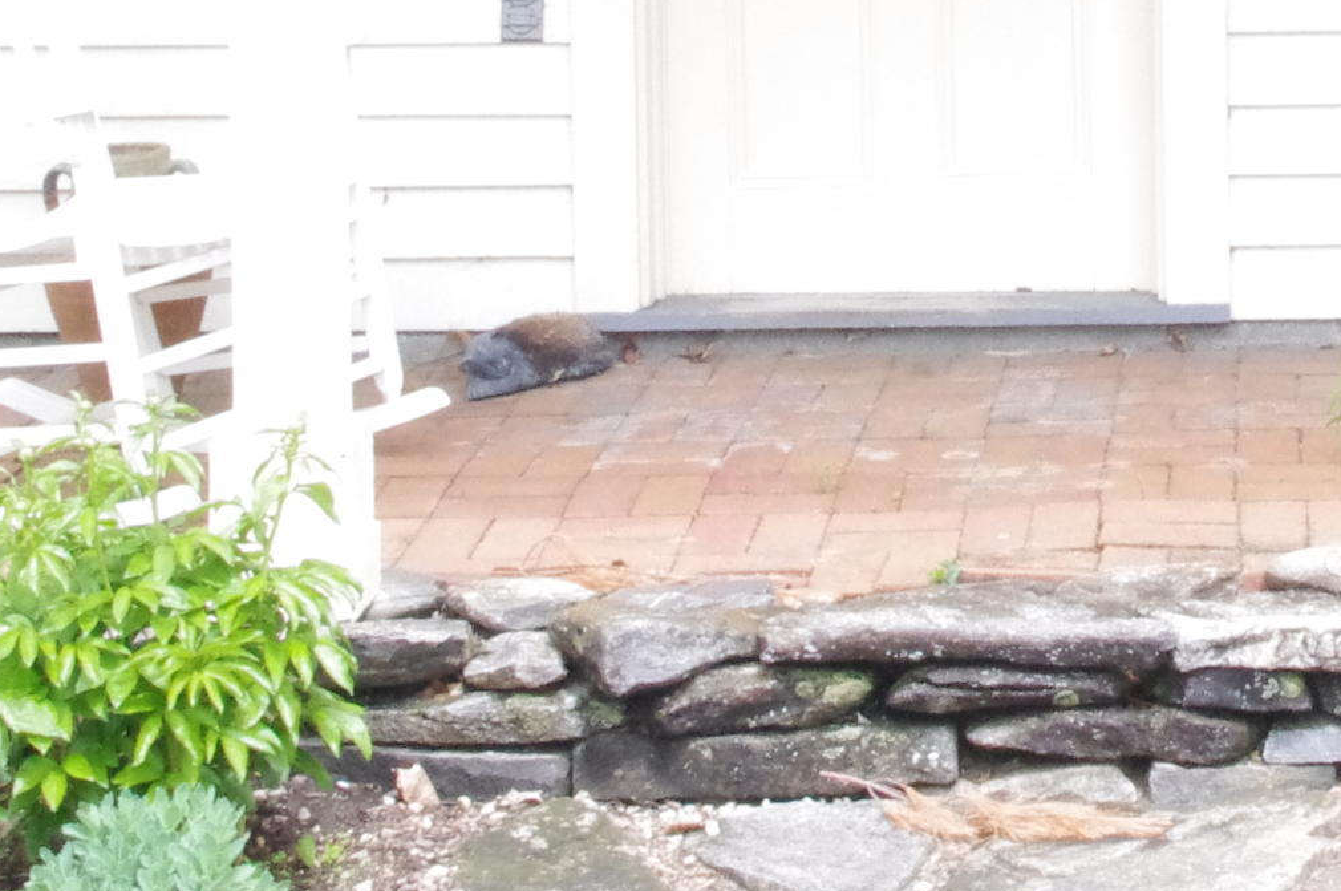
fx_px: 3758
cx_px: 1346
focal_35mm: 101
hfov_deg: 19.6
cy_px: -372
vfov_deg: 12.9
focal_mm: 23.13
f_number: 22
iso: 3200
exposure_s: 1/180
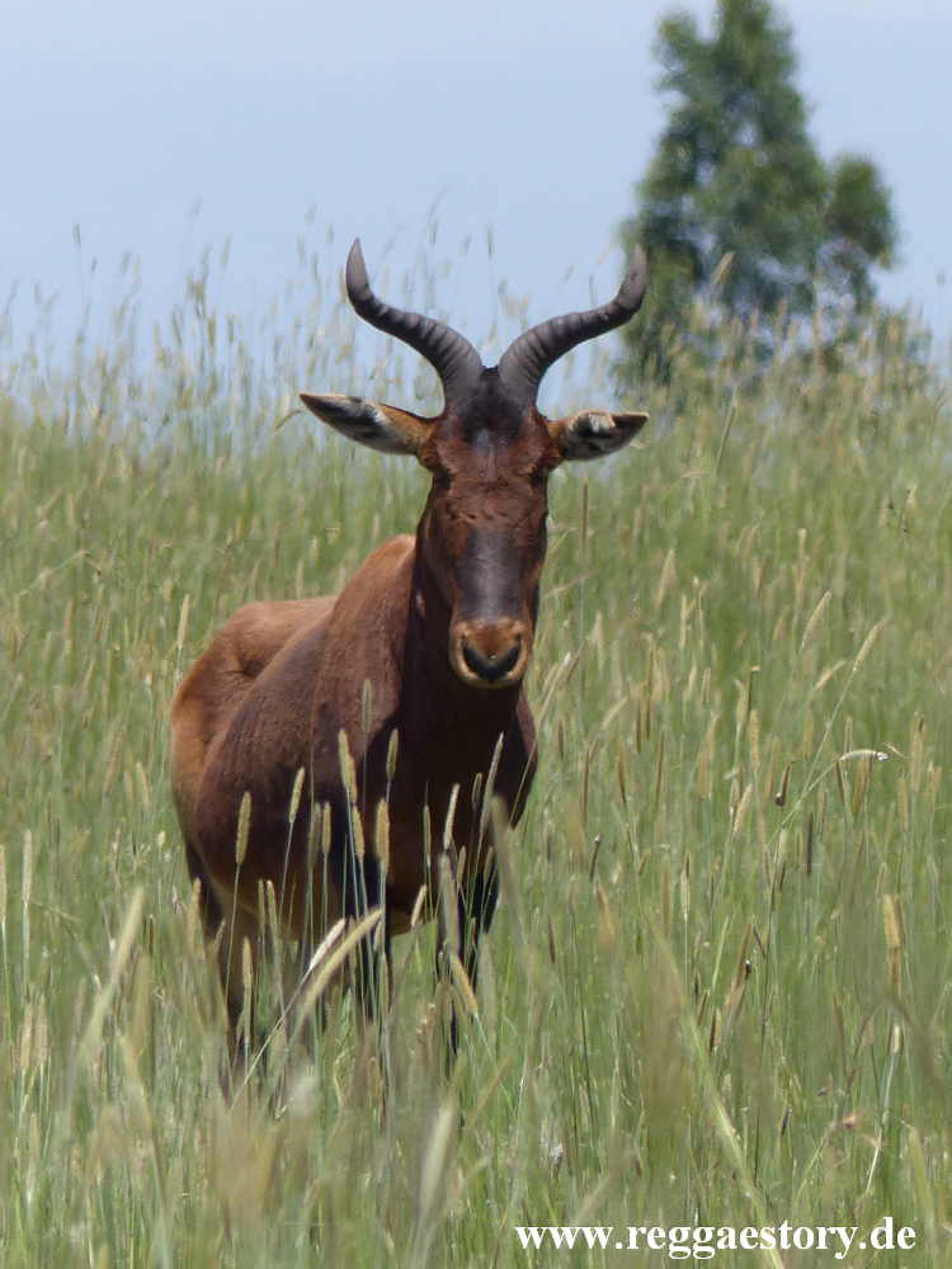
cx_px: 476
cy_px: 634
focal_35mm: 600
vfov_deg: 3.3
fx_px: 22001
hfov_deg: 2.5
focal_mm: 108
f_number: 4
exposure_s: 1/800
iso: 100
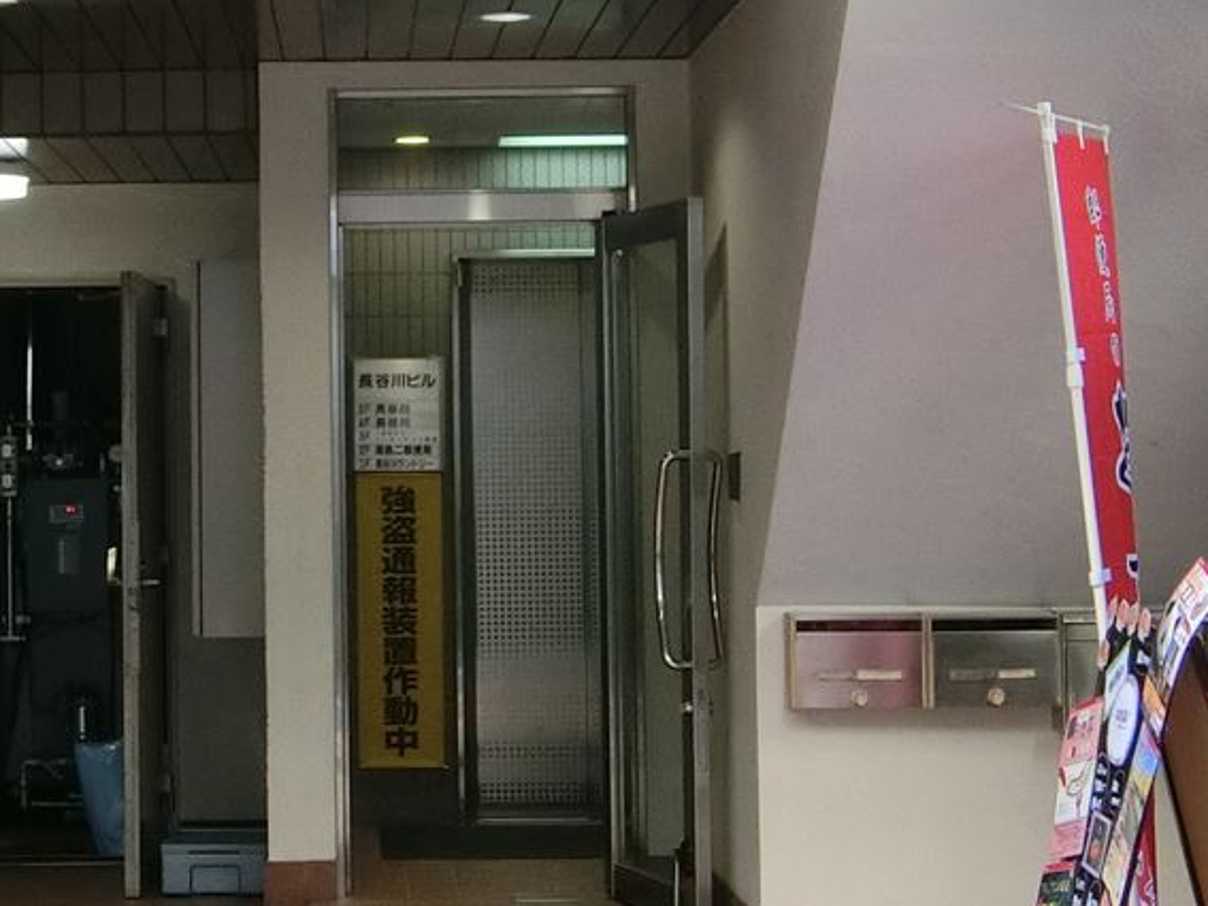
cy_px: 232
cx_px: 305
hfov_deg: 20.3
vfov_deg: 15.3
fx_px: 3349
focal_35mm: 96
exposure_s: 1/125
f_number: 3.4
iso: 320
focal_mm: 7.2
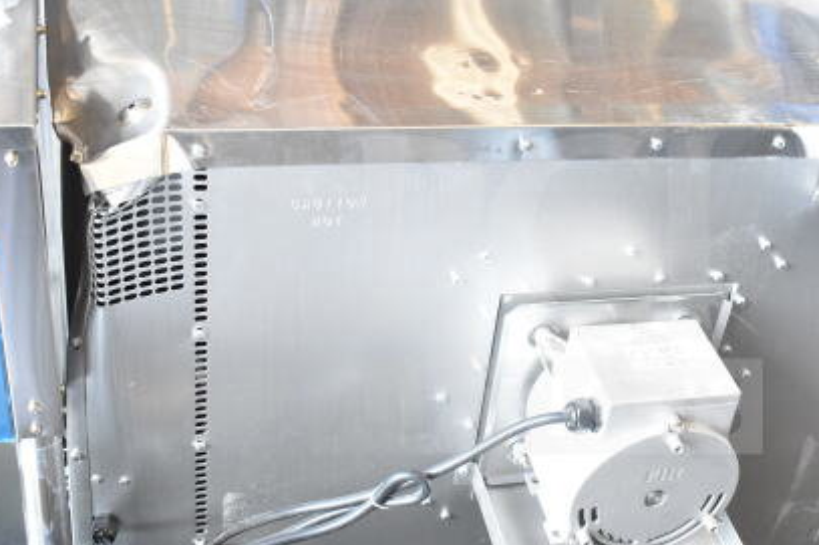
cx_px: 535
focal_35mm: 54
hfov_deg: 36.6
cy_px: 295
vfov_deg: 25.0
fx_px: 1228
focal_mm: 24
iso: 1600
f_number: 5
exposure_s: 1/100
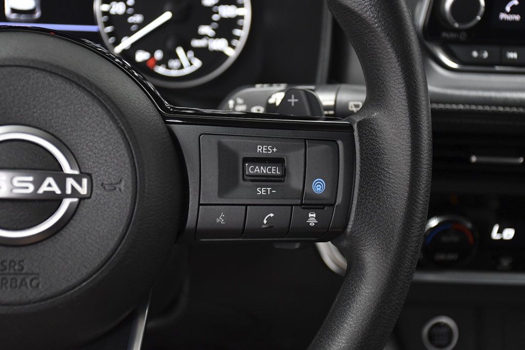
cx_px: 262
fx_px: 1050
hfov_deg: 28.1
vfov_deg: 18.9
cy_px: 175
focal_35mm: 72
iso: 2500
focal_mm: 48
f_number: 4.5
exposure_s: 1/100
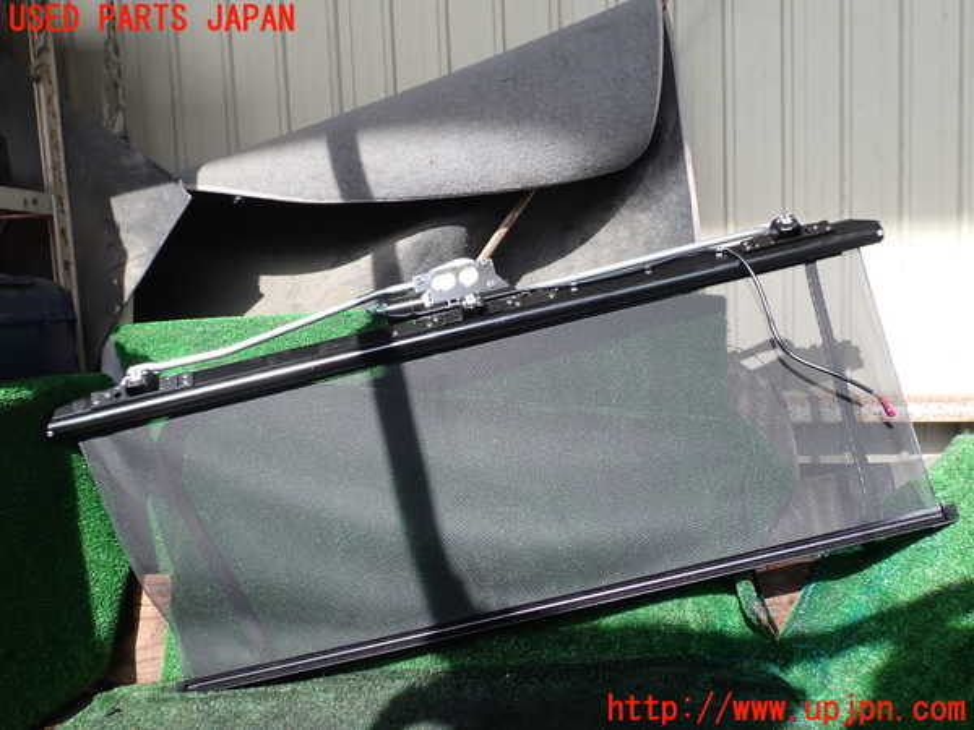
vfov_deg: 46.8
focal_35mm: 30
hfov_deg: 60.0
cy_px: 365
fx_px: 844
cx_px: 487
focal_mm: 5.4
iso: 100
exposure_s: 1/320
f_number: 3.2
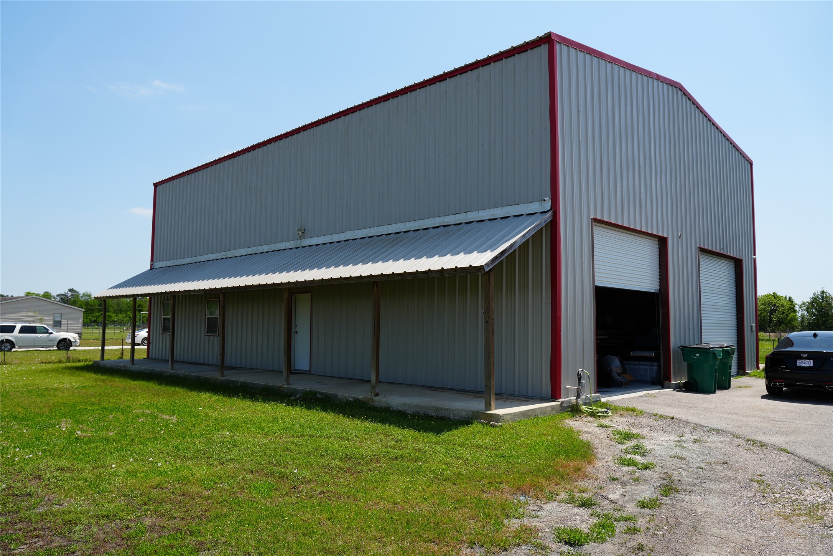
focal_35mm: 26
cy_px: 278
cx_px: 416
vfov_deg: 50.4
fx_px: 590
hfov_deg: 70.4
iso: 100
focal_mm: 17
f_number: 5
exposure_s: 1/640
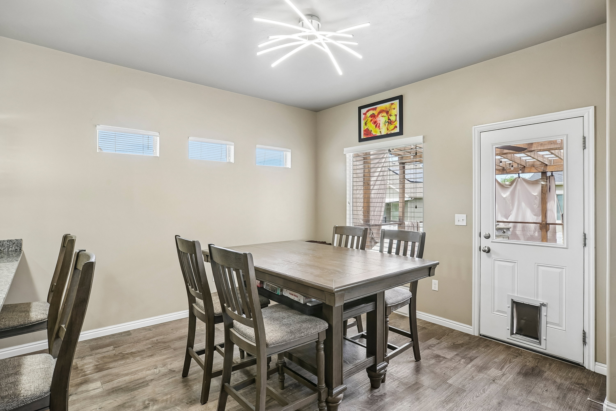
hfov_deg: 90.0
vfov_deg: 67.4
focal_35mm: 18
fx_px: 308
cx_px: 308
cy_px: 206
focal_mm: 18
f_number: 8
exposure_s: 1/30
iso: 400
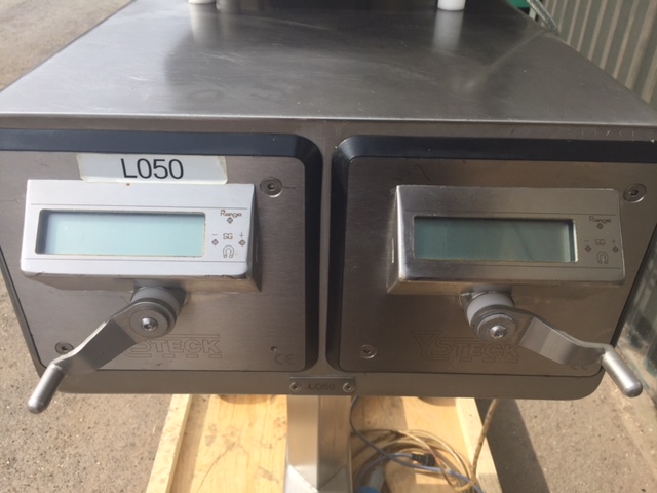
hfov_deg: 61.7
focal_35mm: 29
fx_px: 550
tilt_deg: -32.9
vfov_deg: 48.2
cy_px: 246
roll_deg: -4.0
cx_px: 328
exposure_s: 1/1236
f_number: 2.2
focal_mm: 4.15
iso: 32
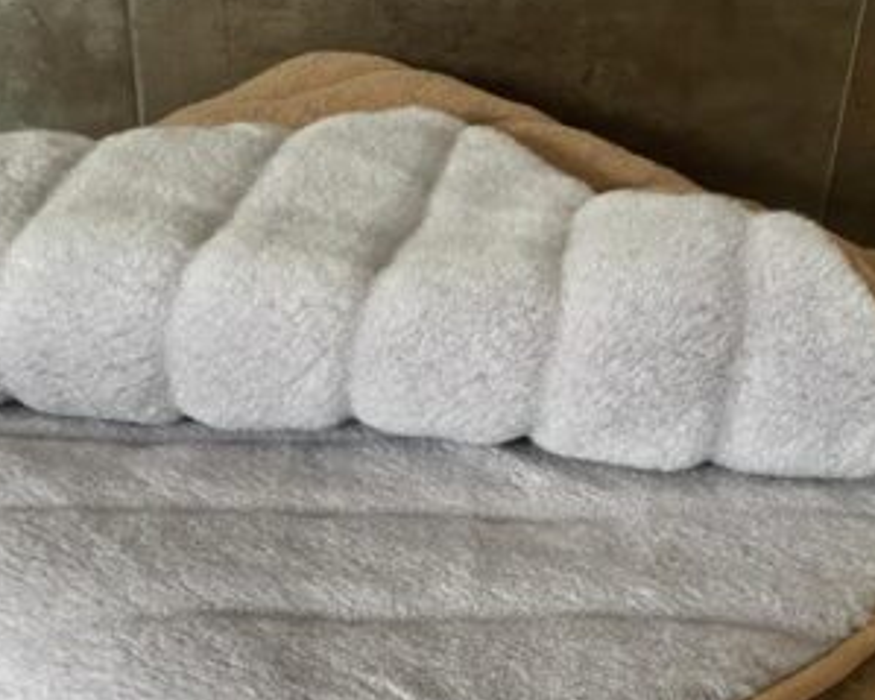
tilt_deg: -36.0
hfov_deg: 36.7
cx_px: 410
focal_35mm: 51
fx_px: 1320
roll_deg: -1.0
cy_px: 641
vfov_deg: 28.4
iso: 400
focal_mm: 4.25
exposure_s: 1/60
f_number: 1.8
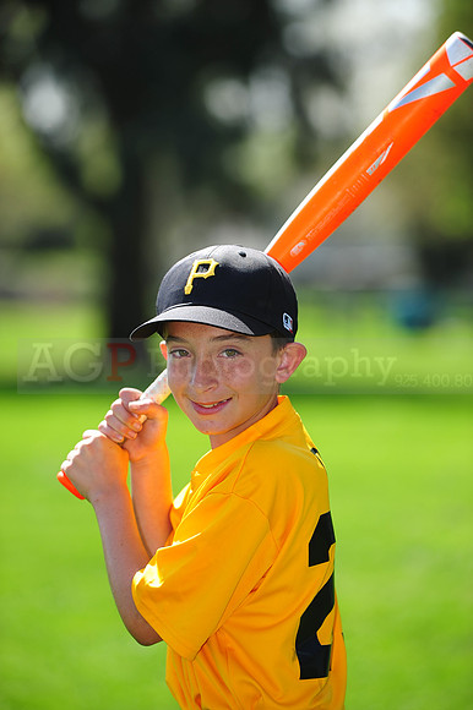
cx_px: 236
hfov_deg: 6.9
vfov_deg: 10.3
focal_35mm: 200
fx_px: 3946
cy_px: 355
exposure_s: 1/640
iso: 200
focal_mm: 200
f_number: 4.5
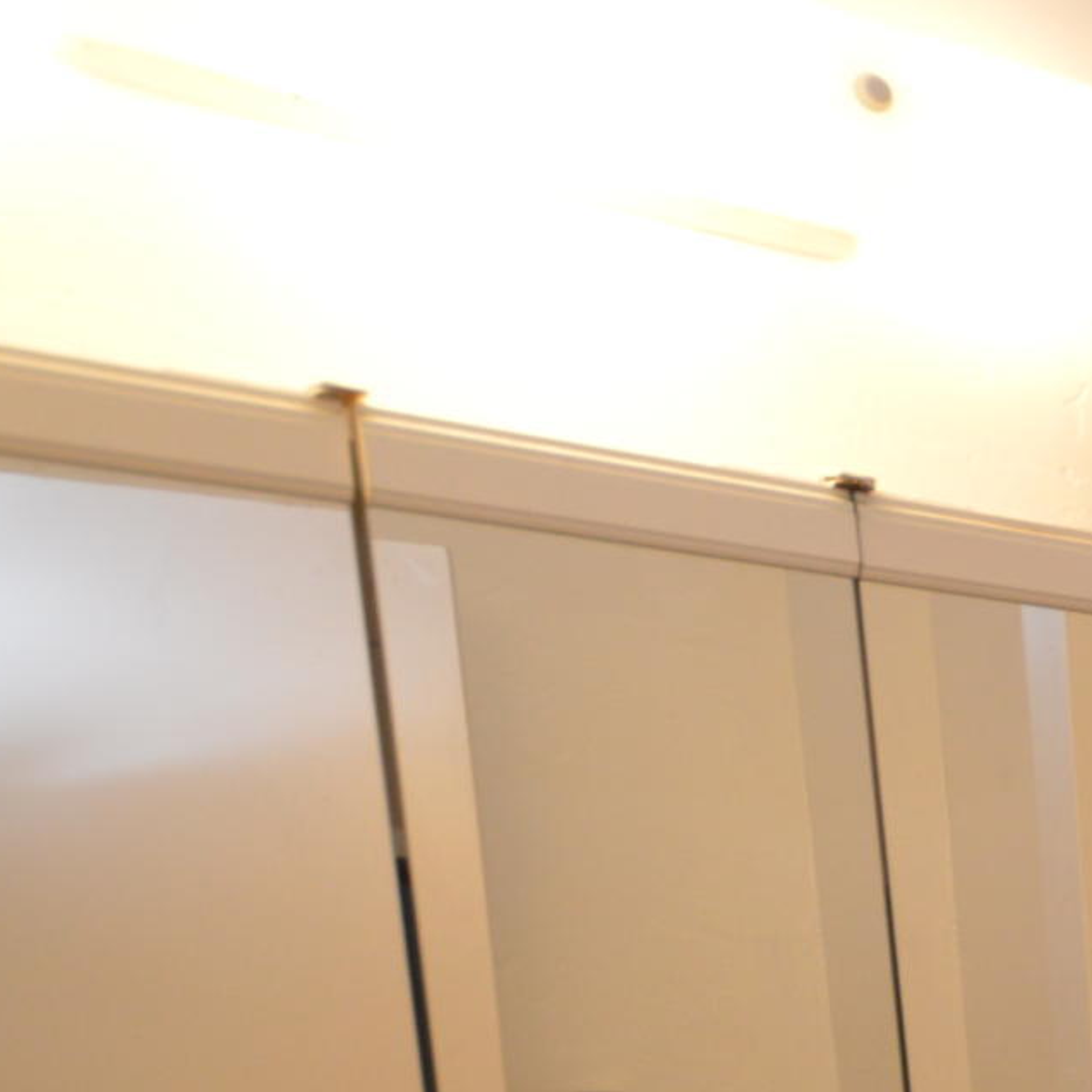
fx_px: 2141
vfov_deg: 24.8
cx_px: 2331
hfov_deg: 17.4
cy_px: 1431
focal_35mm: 60
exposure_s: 1/80
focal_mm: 10
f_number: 4.5
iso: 400
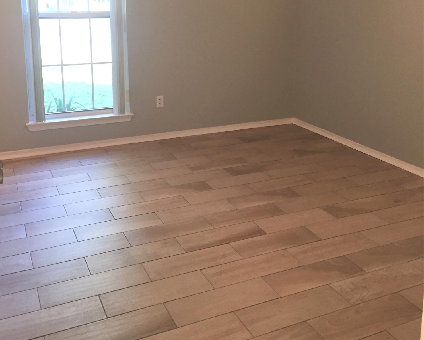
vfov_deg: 38.1
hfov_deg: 47.9
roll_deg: +0.0
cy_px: 81
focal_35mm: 38
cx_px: 211
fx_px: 477
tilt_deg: -8.5
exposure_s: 1/30
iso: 125
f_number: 2.2
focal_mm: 4.15
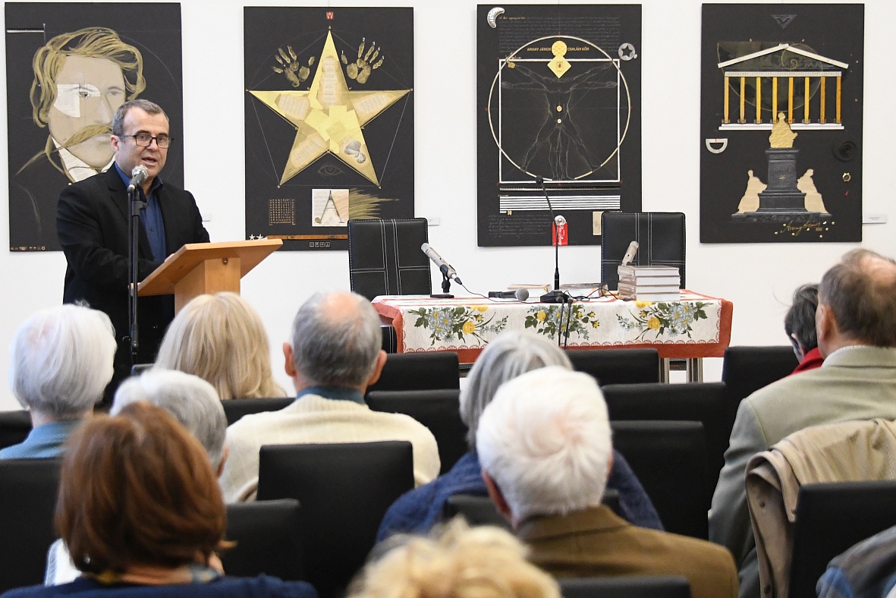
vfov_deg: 10.9
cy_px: 230
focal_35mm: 126
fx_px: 3137
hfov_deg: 16.3
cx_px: 502
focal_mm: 62
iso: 5000
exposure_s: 1/200
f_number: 4.8
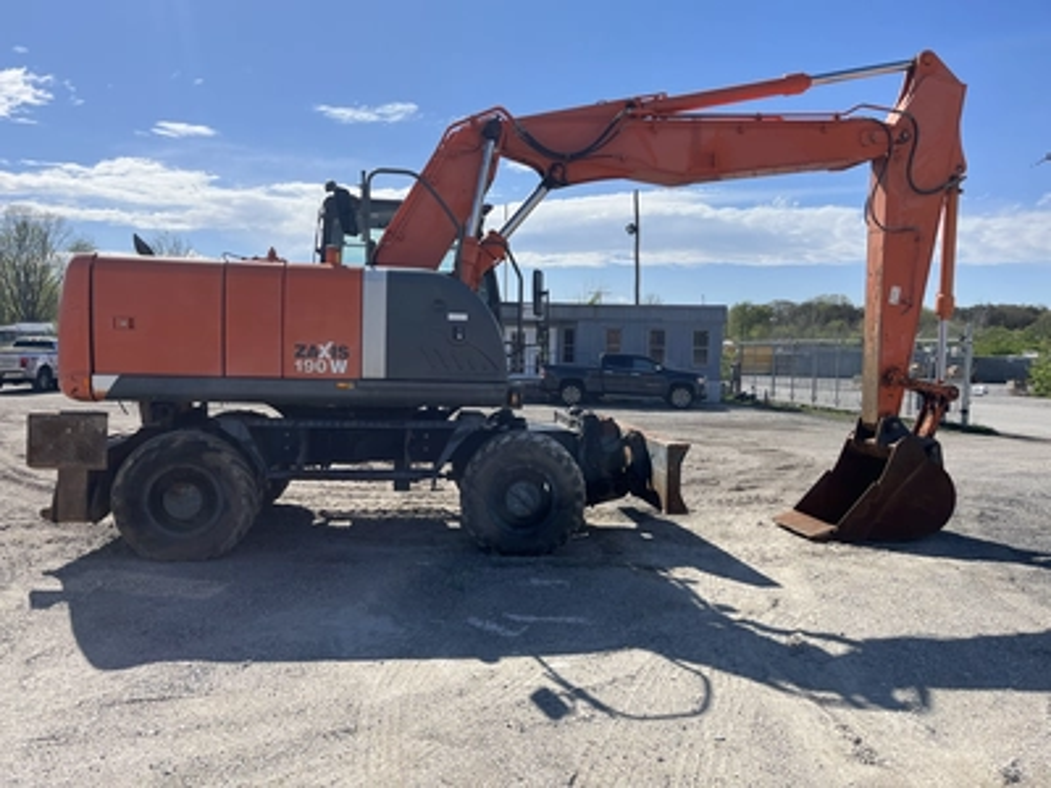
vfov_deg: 53.1
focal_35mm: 26
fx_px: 789
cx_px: 526
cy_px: 394
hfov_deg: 67.3
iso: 50
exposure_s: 1/4854
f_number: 1.6
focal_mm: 5.1
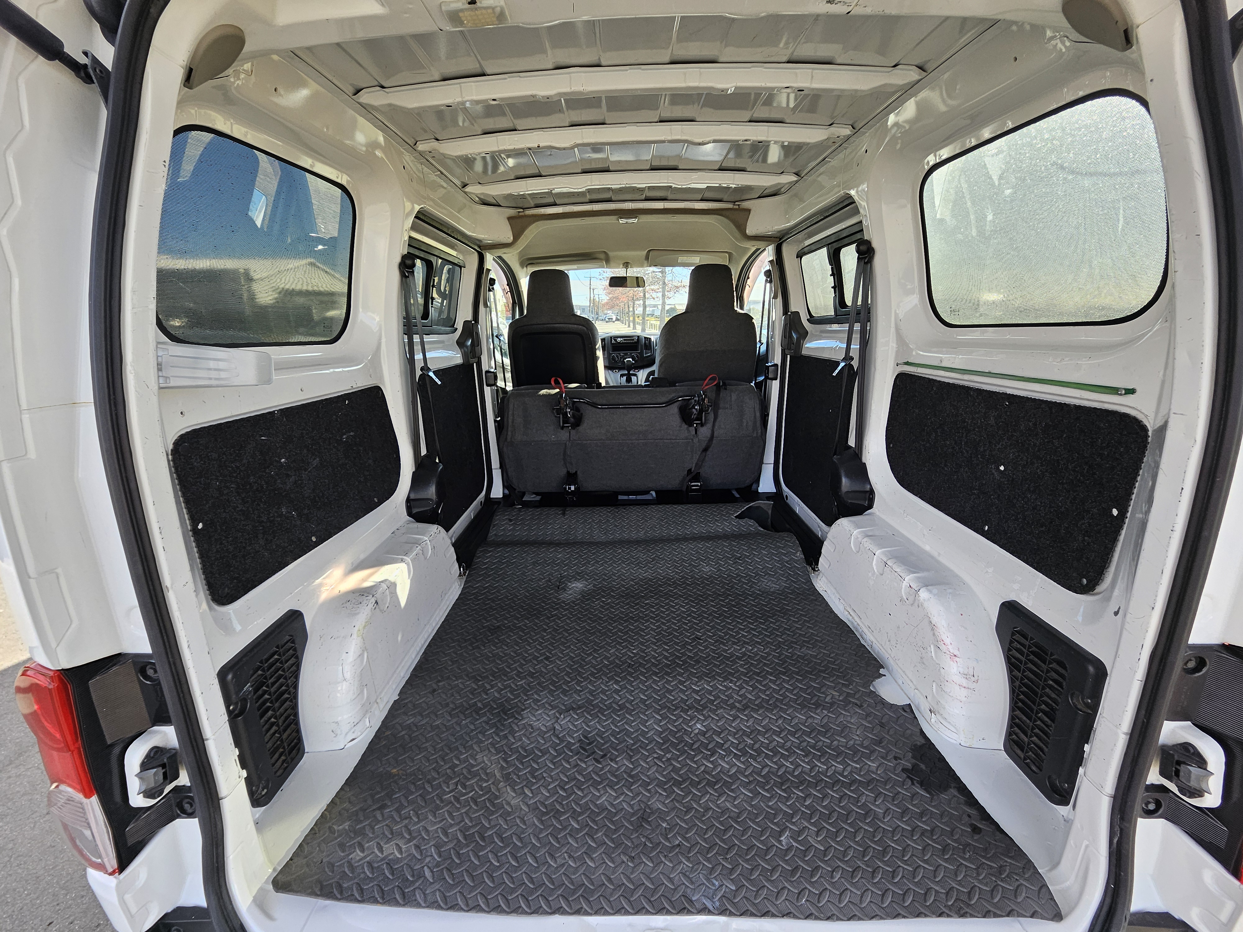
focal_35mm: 13
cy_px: 466
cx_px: 622
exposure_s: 1/100
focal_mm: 1.74
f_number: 2.2
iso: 32
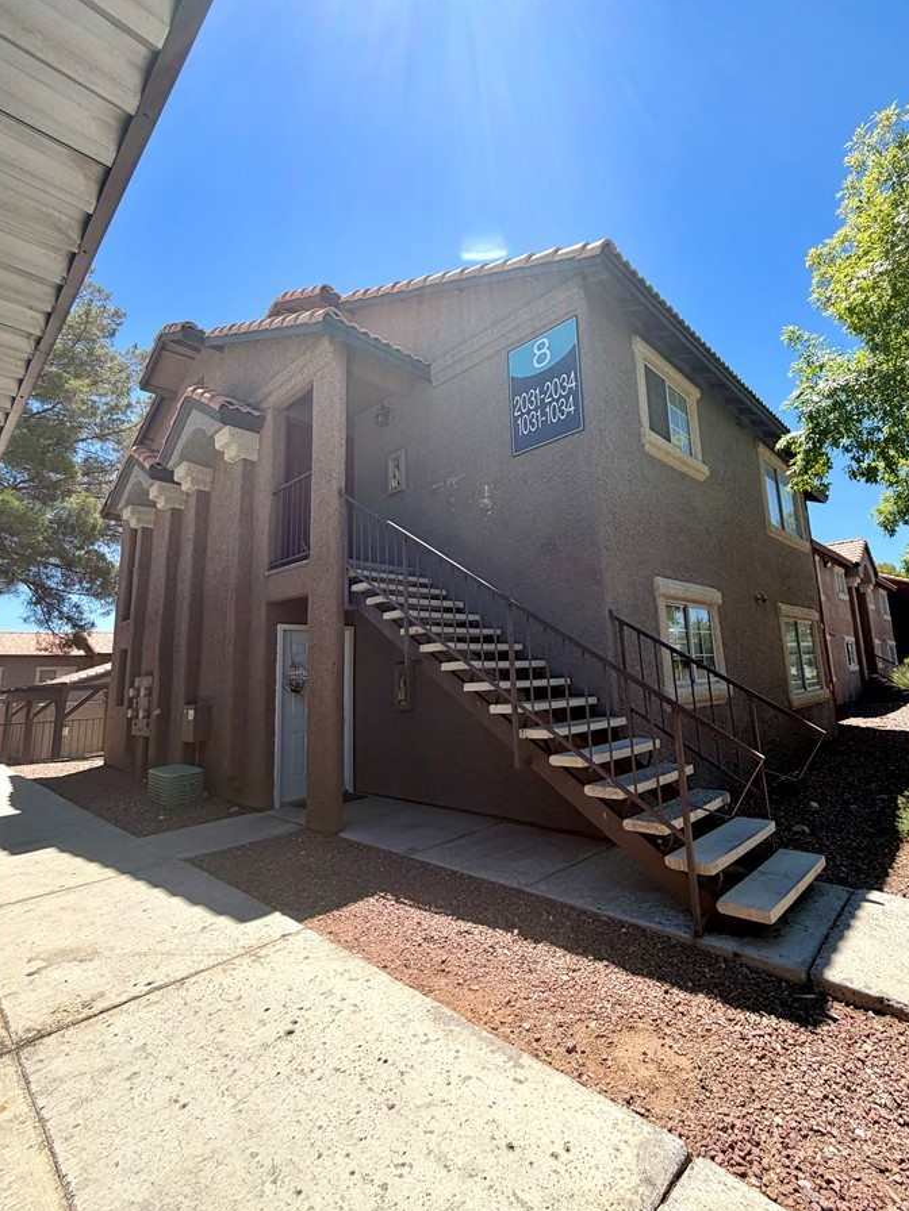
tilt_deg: +9.9
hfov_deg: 77.8
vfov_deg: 94.4
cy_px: 578
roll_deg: +3.1
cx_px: 509
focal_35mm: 16
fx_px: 560
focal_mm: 2.22
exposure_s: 1/770
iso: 25
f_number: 2.2
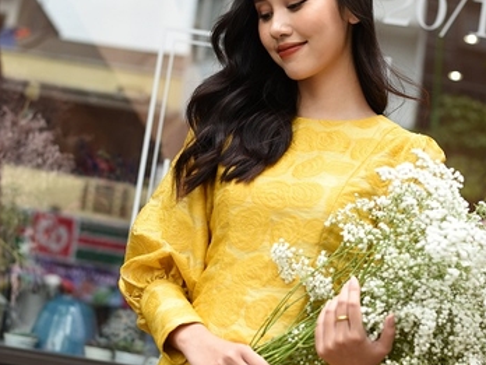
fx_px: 1165
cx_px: 277
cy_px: 232
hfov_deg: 23.5
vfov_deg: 17.7
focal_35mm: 83
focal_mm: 50
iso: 320
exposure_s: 1/500
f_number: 3.5
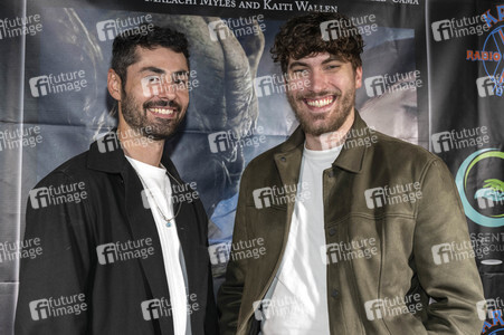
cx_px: 252
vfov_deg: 29.2
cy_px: 168
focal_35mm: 46
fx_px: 644
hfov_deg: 42.8
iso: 800
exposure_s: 1/200
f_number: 5.6
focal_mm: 46
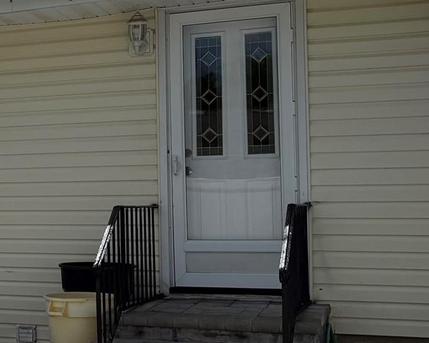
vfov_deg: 19.2
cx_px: -157
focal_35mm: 80
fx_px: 1016
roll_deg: +1.0
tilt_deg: +0.9
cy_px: 174
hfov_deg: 21.2
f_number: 1.78
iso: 80
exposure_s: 1/11905
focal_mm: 6.76
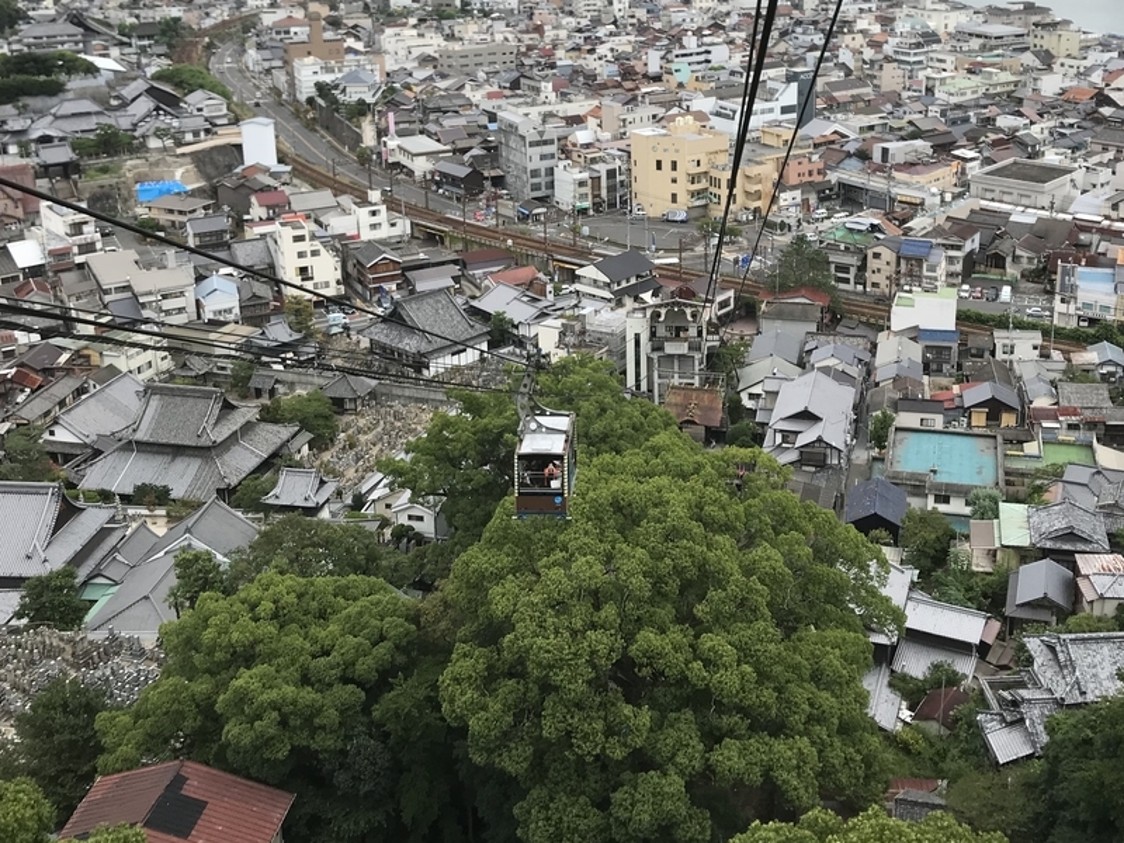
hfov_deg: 44.7
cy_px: 266
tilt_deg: -17.3
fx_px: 1364
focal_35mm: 42
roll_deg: +2.6
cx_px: 638
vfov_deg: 34.0
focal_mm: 3.99
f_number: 1.8
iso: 20
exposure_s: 1/1076
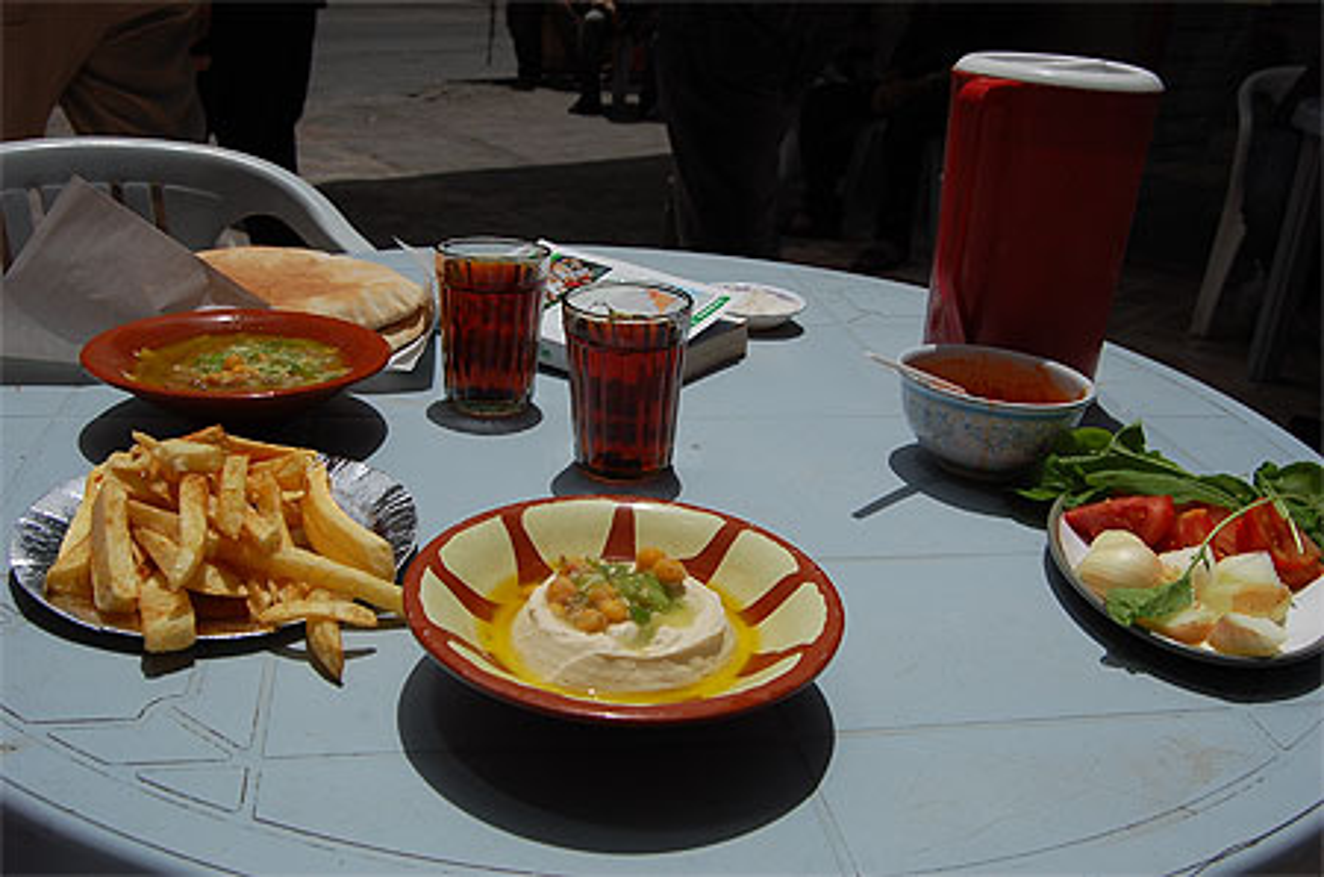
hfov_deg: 55.2
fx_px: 1266
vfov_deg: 38.2
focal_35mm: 34
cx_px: 662
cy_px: 438
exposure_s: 1/250
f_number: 9
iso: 200
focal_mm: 23
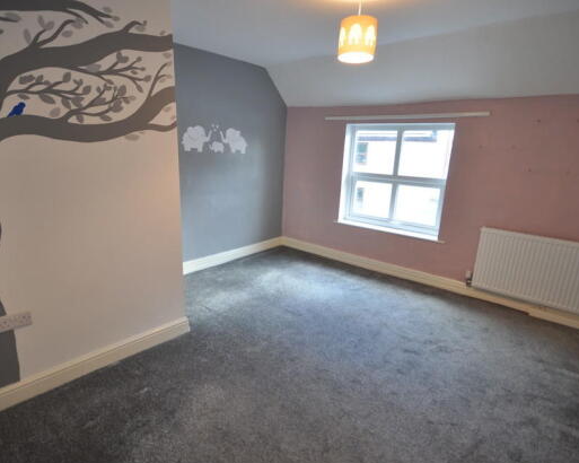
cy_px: 228
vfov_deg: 73.8
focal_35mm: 18
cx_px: 279
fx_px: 308
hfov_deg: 86.4
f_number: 4
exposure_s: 1/8
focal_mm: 10
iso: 200
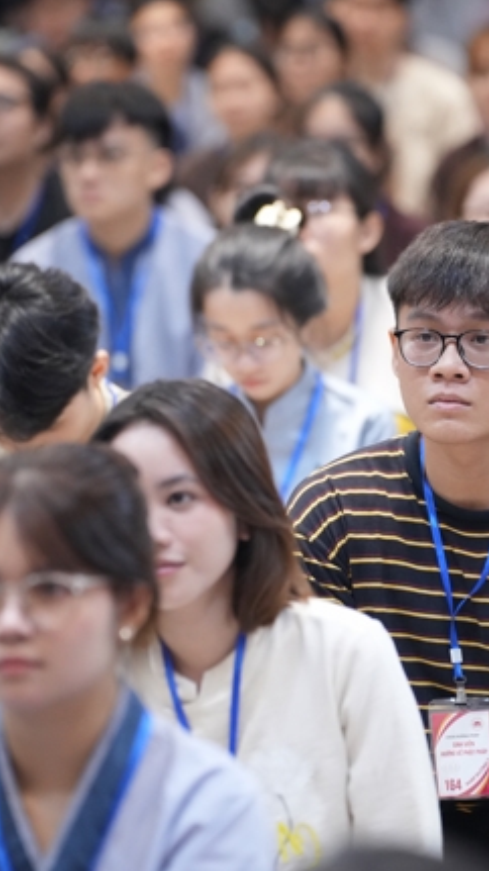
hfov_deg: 5.1
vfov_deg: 9.1
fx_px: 5471
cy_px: 436
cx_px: 301
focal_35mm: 237
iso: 4000
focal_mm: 150
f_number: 2.8
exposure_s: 1/200
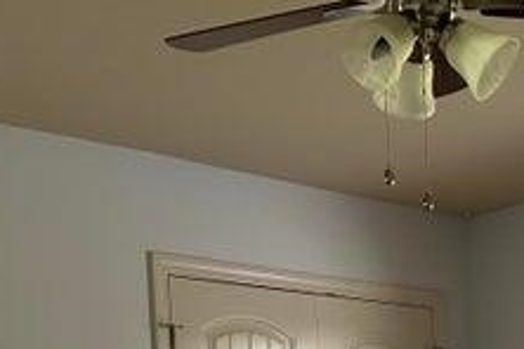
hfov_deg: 27.4
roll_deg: +1.5
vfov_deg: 17.1
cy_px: 526
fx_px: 1048
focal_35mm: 72
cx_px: 439
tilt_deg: -1.8
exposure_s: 1/89
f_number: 1.78
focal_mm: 6.86
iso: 250
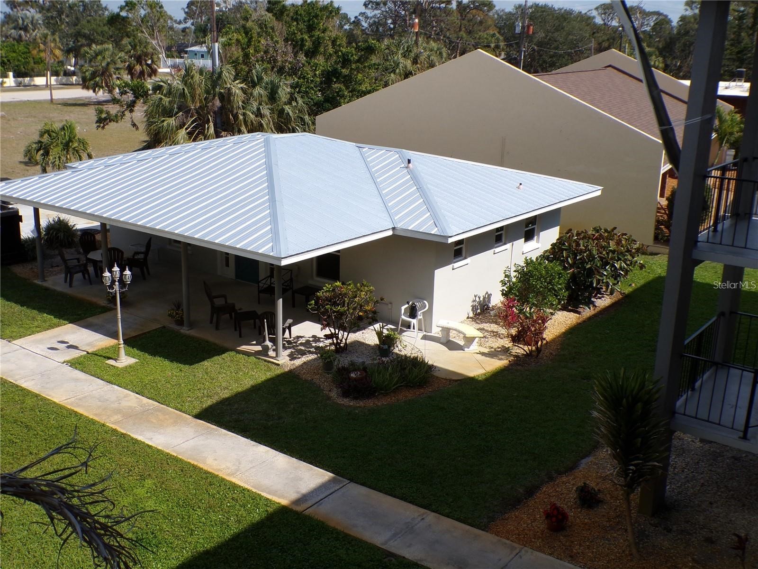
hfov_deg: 50.1
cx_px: 379
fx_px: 810
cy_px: 284
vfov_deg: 38.7
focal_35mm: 37
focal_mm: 6.6
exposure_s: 1/750
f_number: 4.9
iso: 100
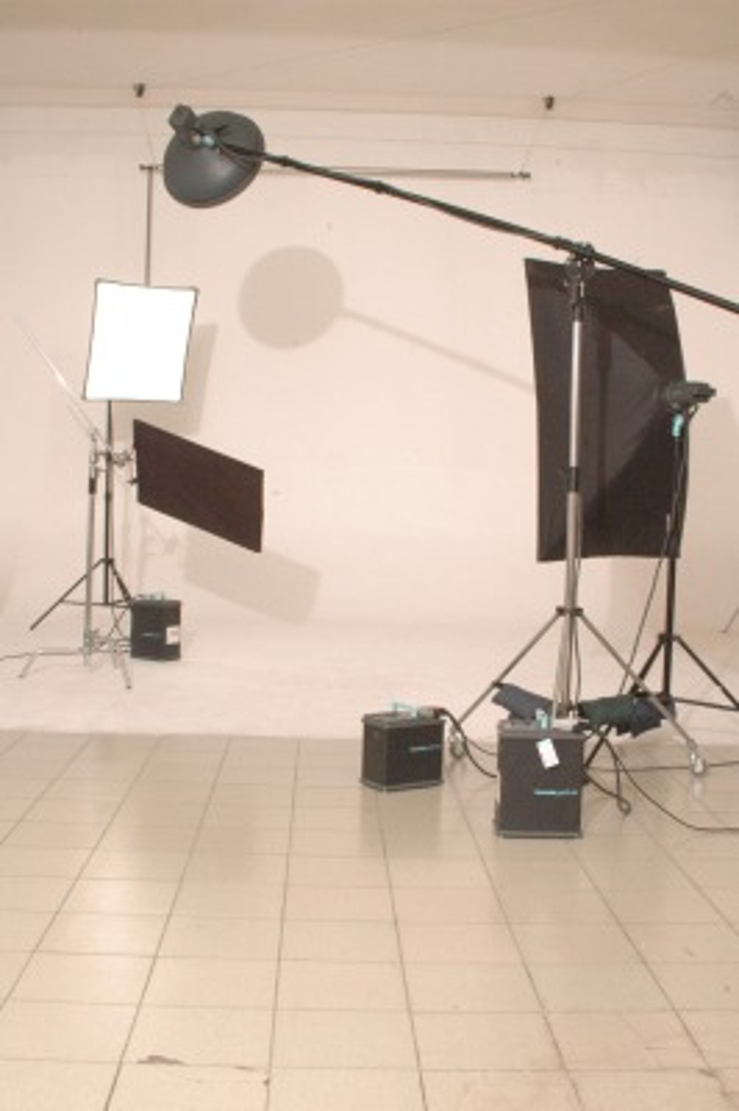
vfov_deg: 46.4
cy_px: 556
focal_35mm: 42
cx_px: 370
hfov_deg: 31.8
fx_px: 1295
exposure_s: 1/250
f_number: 22
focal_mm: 28
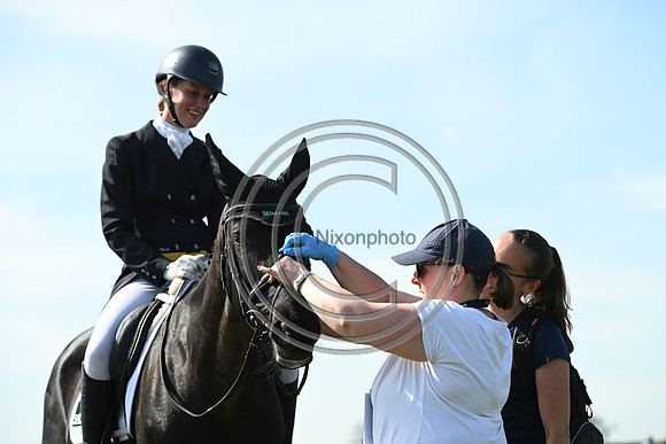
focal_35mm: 110
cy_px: 222
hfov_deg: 18.6
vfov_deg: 12.5
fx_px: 2035
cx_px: 333
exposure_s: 1/1250
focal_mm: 110
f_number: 5
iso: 280
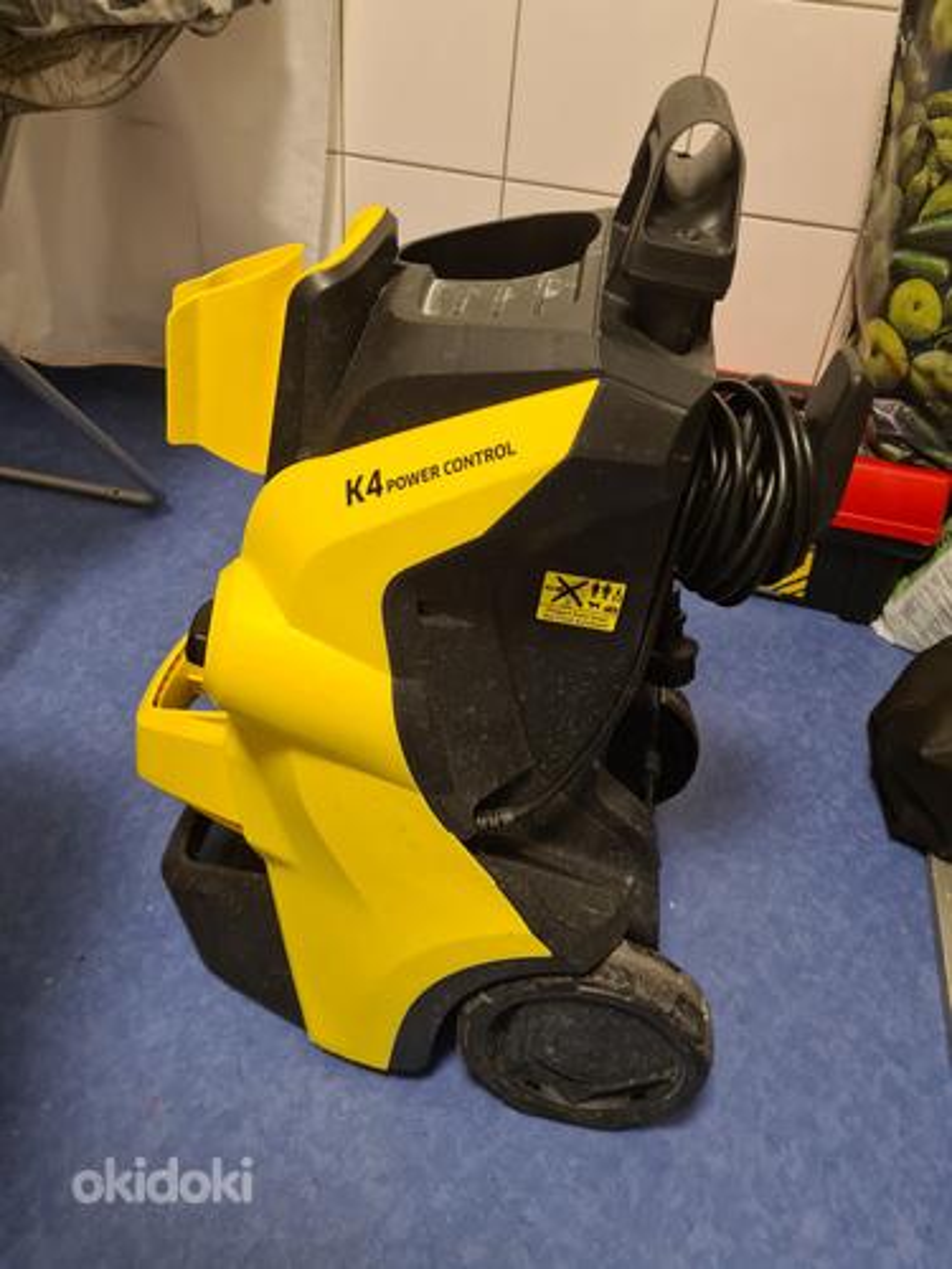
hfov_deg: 53.1
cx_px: 476
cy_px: 634
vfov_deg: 67.3
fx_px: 953
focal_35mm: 26
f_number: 1.8
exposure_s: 1/50
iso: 250
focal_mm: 5.4
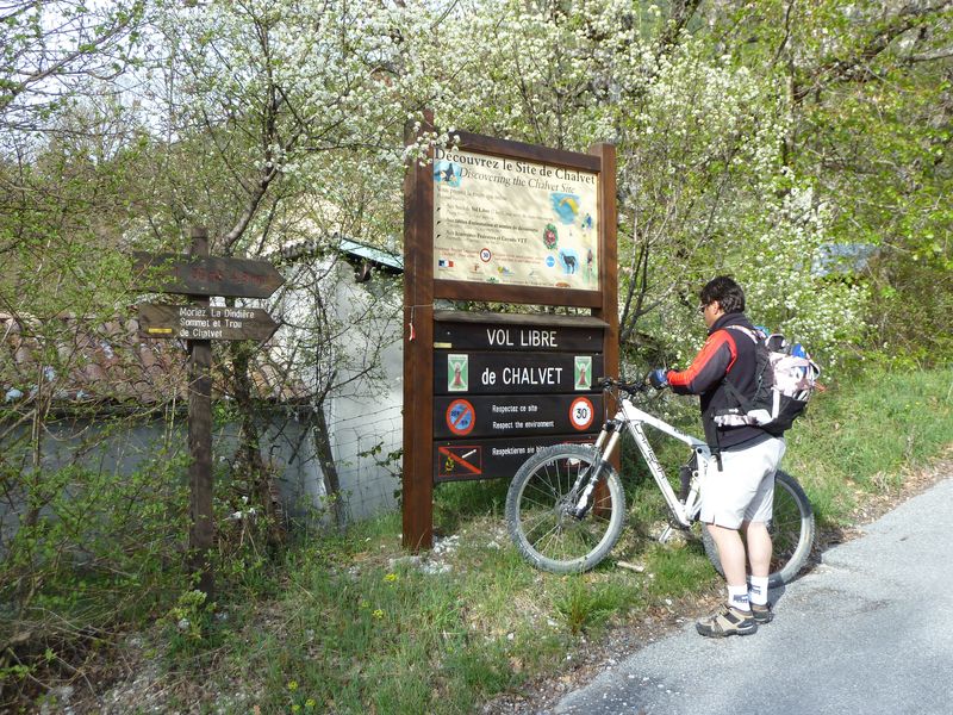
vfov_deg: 38.7
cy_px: 358
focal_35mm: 37
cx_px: 476
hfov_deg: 50.1
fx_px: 1019
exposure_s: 1/200
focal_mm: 6.1
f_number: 4
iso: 80
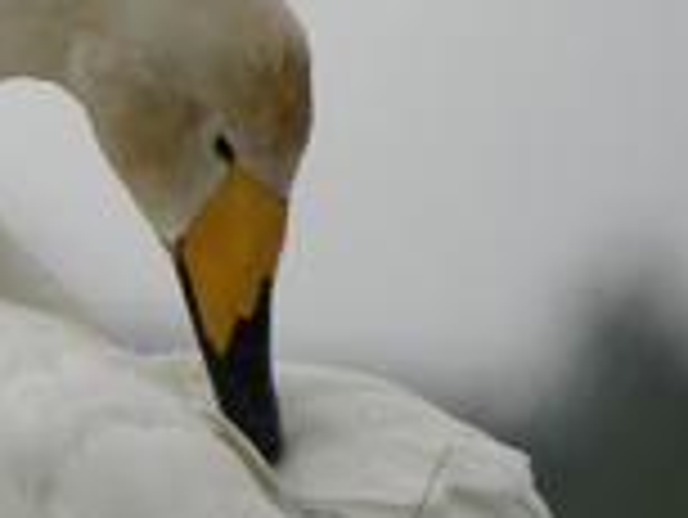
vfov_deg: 5.8
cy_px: 9
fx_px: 5072
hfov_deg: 7.7
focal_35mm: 255
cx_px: -94
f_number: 5.5
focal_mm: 19.8
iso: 100
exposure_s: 1/571
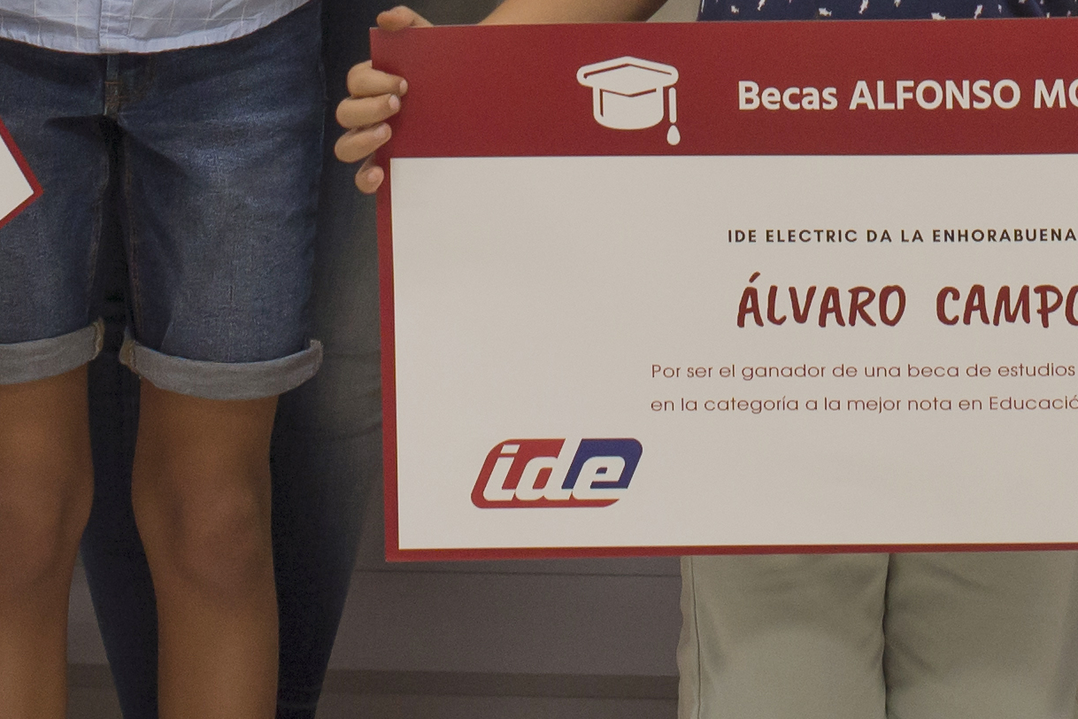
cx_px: 792
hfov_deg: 8.3
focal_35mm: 247
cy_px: -817
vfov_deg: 5.4
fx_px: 7396
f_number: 5.6
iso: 500
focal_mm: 50
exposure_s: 1/125
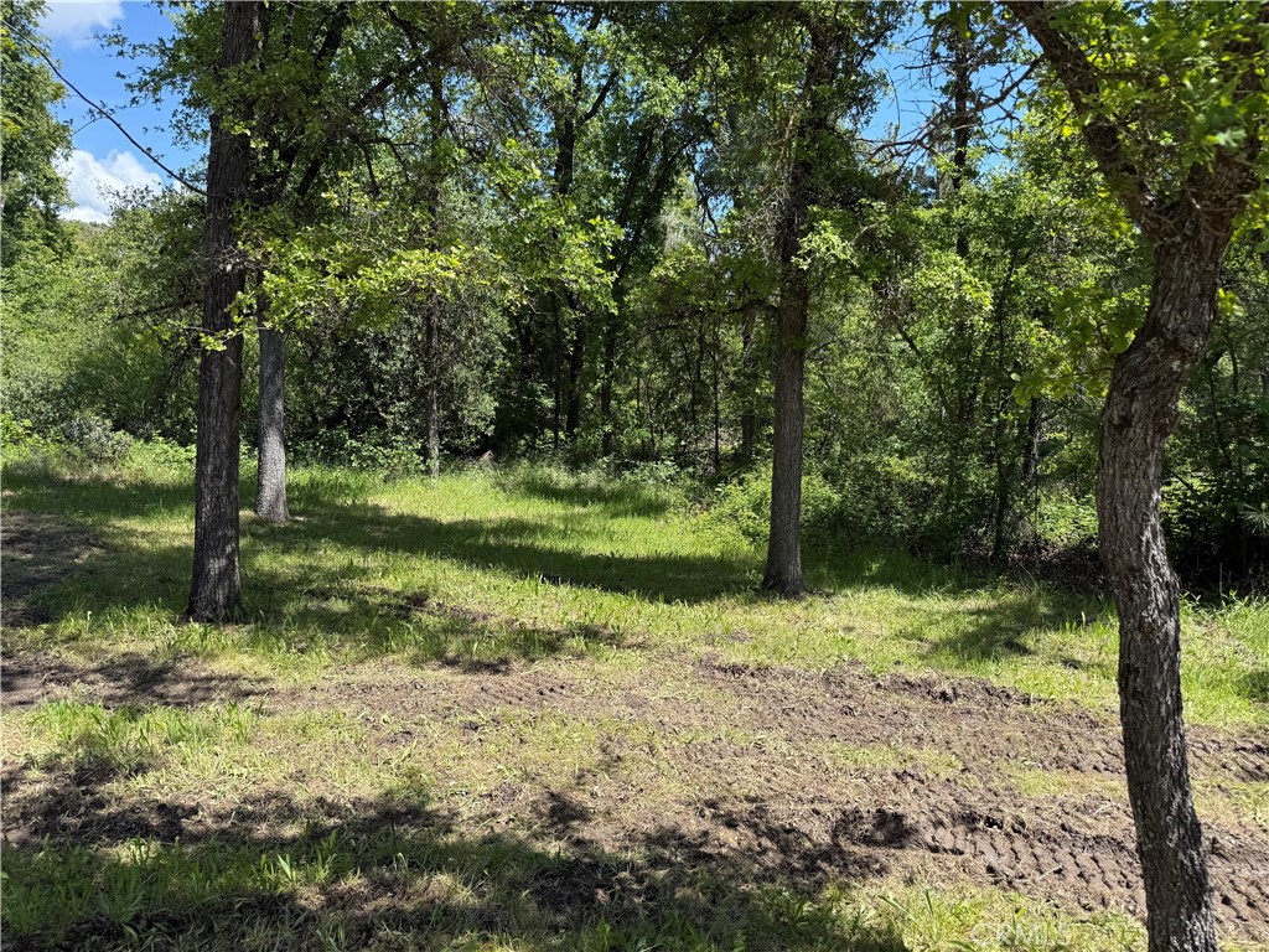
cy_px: 476
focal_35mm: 24
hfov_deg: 71.6
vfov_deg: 56.8
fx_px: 880
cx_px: 634
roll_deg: -0.7
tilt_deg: -4.2
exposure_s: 1/1653
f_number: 1.78
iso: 80
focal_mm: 6.76
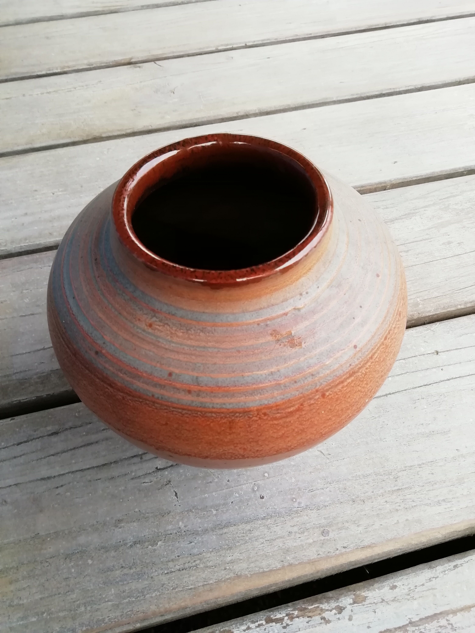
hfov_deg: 53.1
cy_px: 316
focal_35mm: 26
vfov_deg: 67.3
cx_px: 238
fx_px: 476
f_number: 2.2
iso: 100
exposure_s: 1/33.3
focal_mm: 3.21
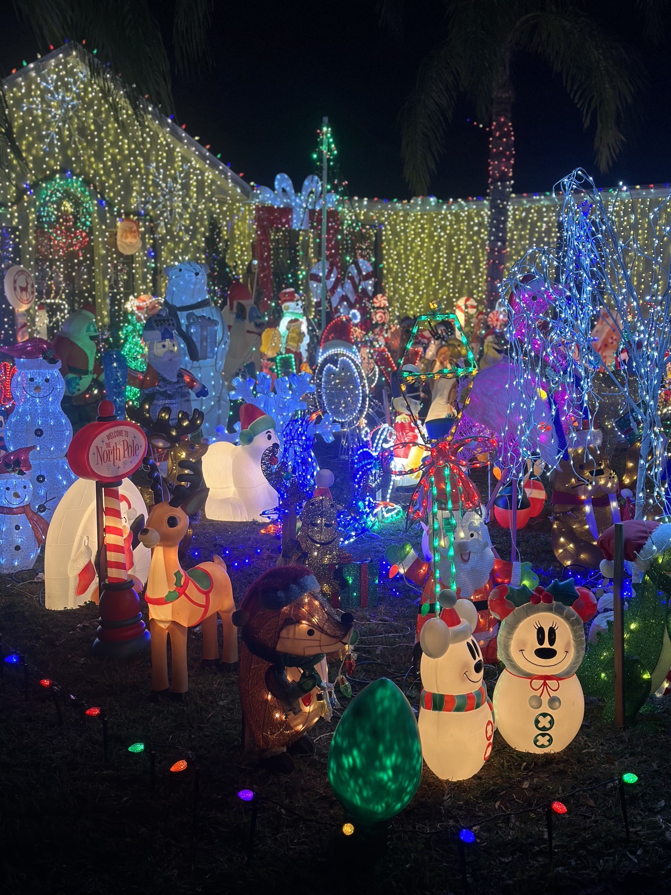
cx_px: 336
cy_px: 448
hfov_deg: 30.3
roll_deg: -0.7
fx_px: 1241
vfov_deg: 39.7
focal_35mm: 48
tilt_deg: -8.1
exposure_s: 1/60
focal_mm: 6.86
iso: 80
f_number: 1.78
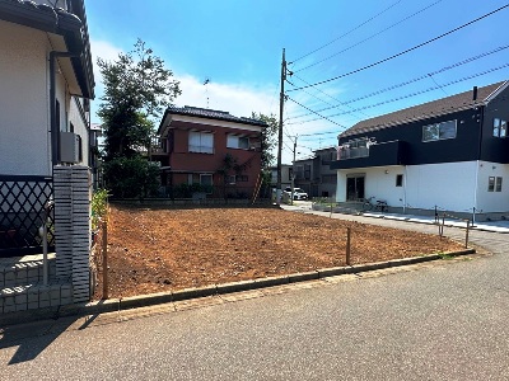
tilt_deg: -3.2
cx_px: 254
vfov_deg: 85.7
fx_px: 206
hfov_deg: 102.1
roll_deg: -0.3
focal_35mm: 14
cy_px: 190
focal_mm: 2.22
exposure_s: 1/1490
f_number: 2.2
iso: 50
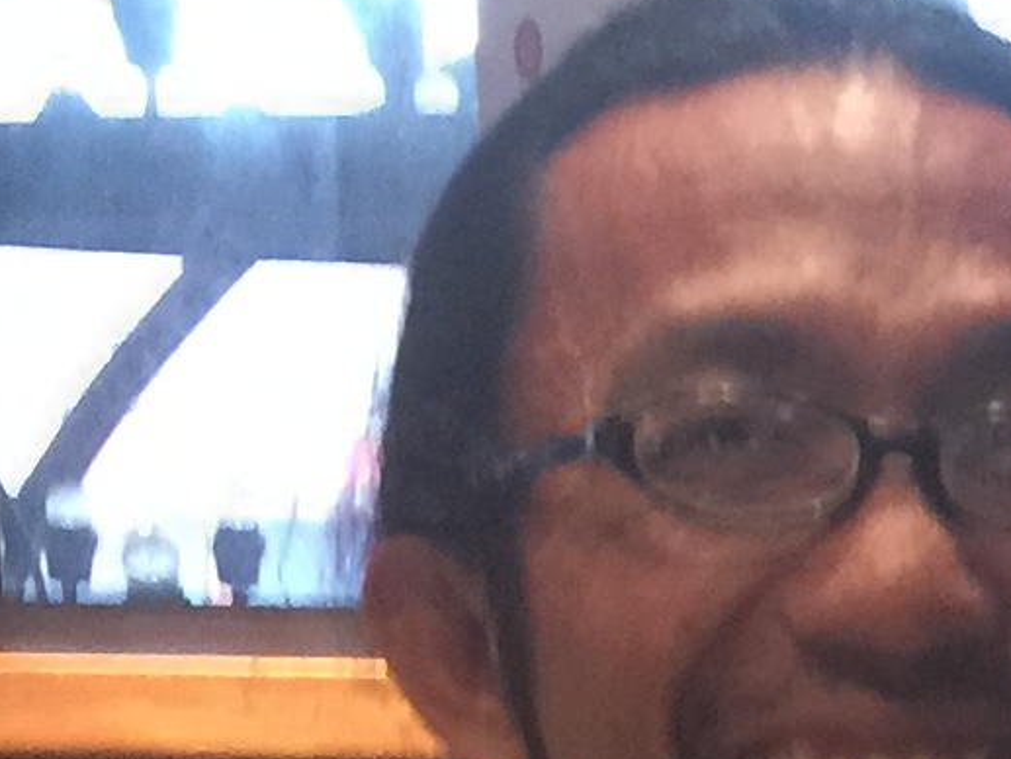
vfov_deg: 7.6
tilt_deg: -14.7
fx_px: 5346
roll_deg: -1.1
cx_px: 1437
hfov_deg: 10.5
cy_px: 1739
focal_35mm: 183
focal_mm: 4.15
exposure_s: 1/4
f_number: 2.2
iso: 80
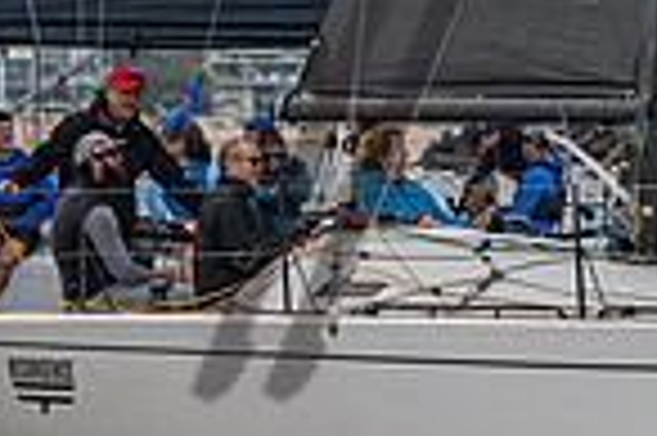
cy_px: -104
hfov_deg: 4.1
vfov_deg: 2.8
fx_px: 9060
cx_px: -180
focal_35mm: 497
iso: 400
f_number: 5.6
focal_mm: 105
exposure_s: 1/2000
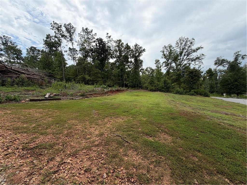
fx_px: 100
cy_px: 92
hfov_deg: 102.1
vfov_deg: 85.7
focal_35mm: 14
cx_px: 124
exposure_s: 1/841
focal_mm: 2.22
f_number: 2.2
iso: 20
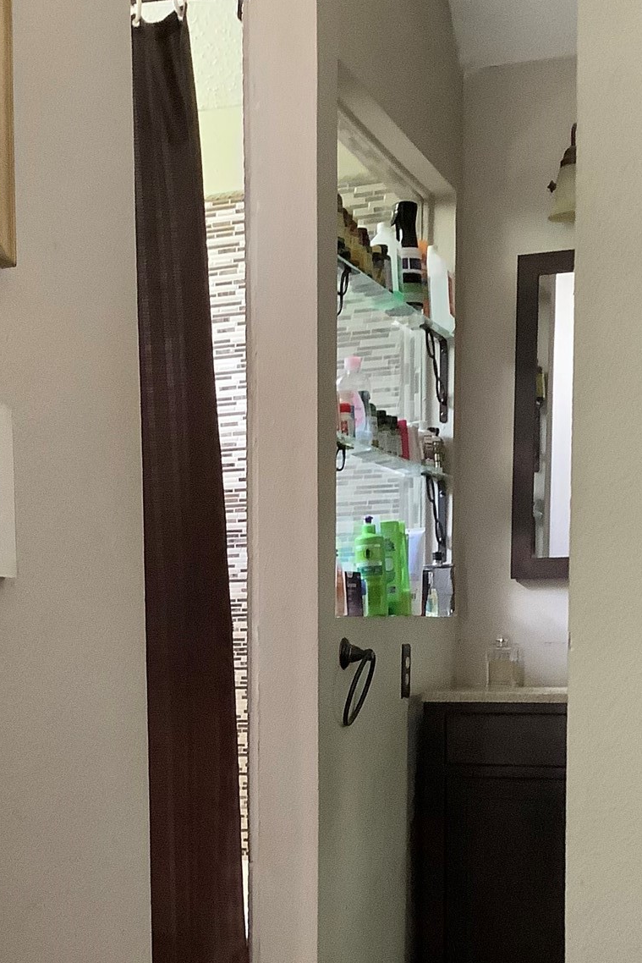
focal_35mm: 58
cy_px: 834
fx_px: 1551
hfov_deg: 23.4
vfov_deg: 33.0
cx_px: 273
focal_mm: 3.3
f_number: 2.4
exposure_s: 1/30
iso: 640
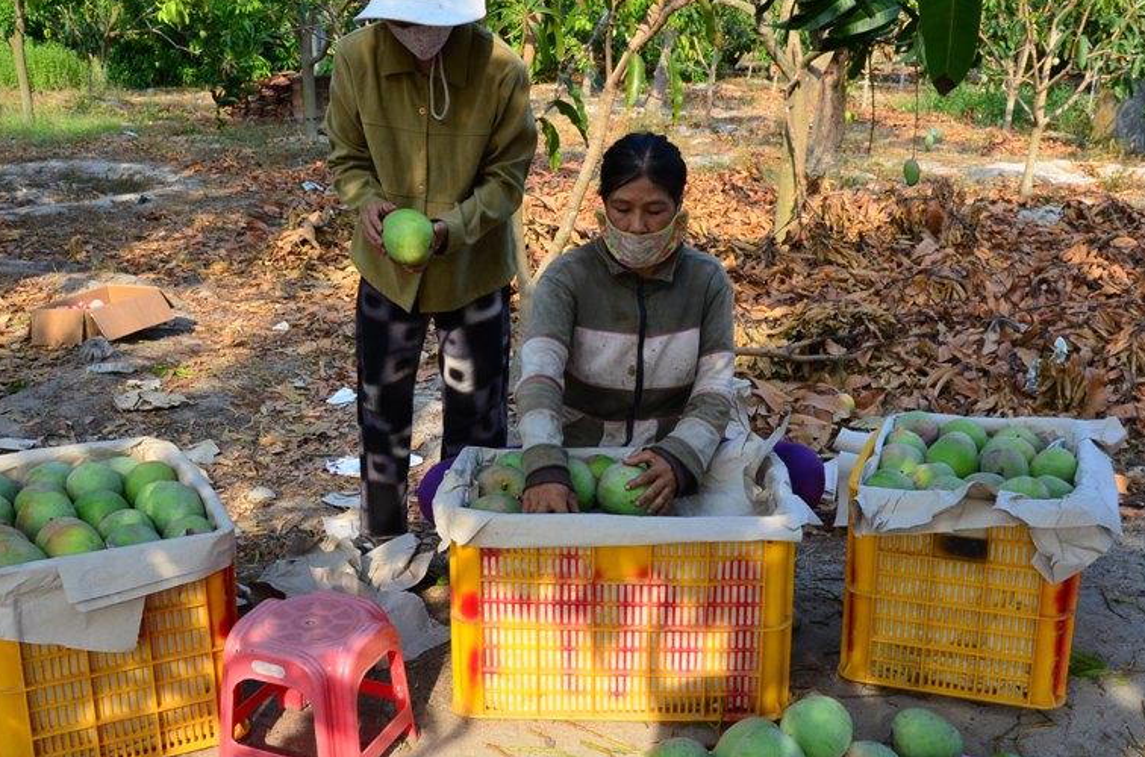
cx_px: 621
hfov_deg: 45.8
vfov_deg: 31.2
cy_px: 424
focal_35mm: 43
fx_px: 1354
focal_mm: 21
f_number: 11
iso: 800
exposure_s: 1/400
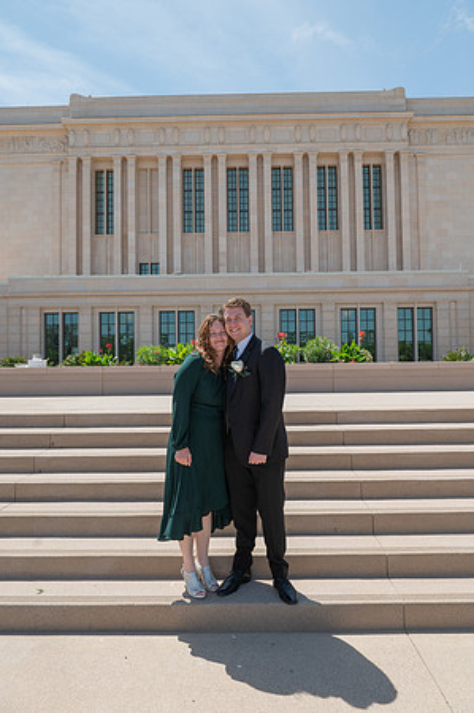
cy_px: 356
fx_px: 475
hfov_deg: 53.0
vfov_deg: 73.8
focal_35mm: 24
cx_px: 237
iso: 320
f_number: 7.1
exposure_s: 1/800
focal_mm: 24
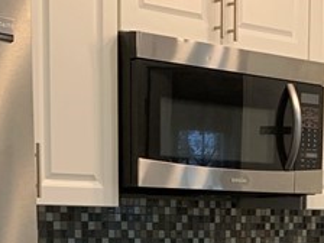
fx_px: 1114
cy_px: 369
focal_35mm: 119
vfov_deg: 11.9
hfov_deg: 16.2
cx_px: 324
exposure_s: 1/60
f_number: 1.8
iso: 100
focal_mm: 4.25
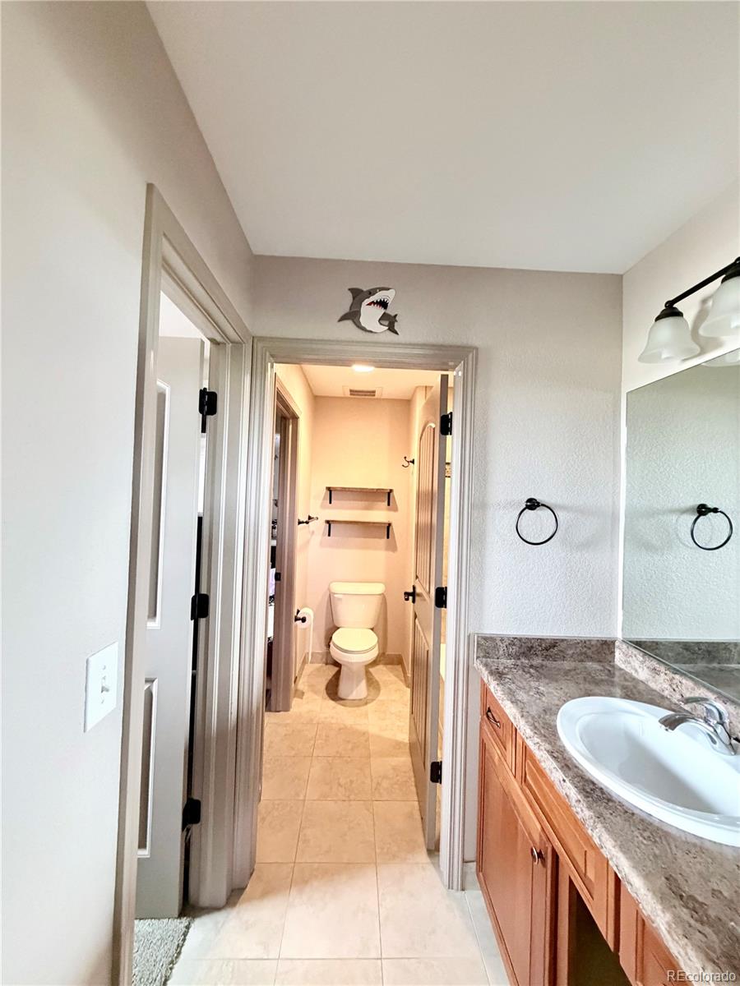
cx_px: 370
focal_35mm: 14
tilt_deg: +2.3
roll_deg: -1.9
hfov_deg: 85.7
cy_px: 493
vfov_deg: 102.1
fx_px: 399
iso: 800
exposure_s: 1/60
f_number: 2.2
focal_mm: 2.22
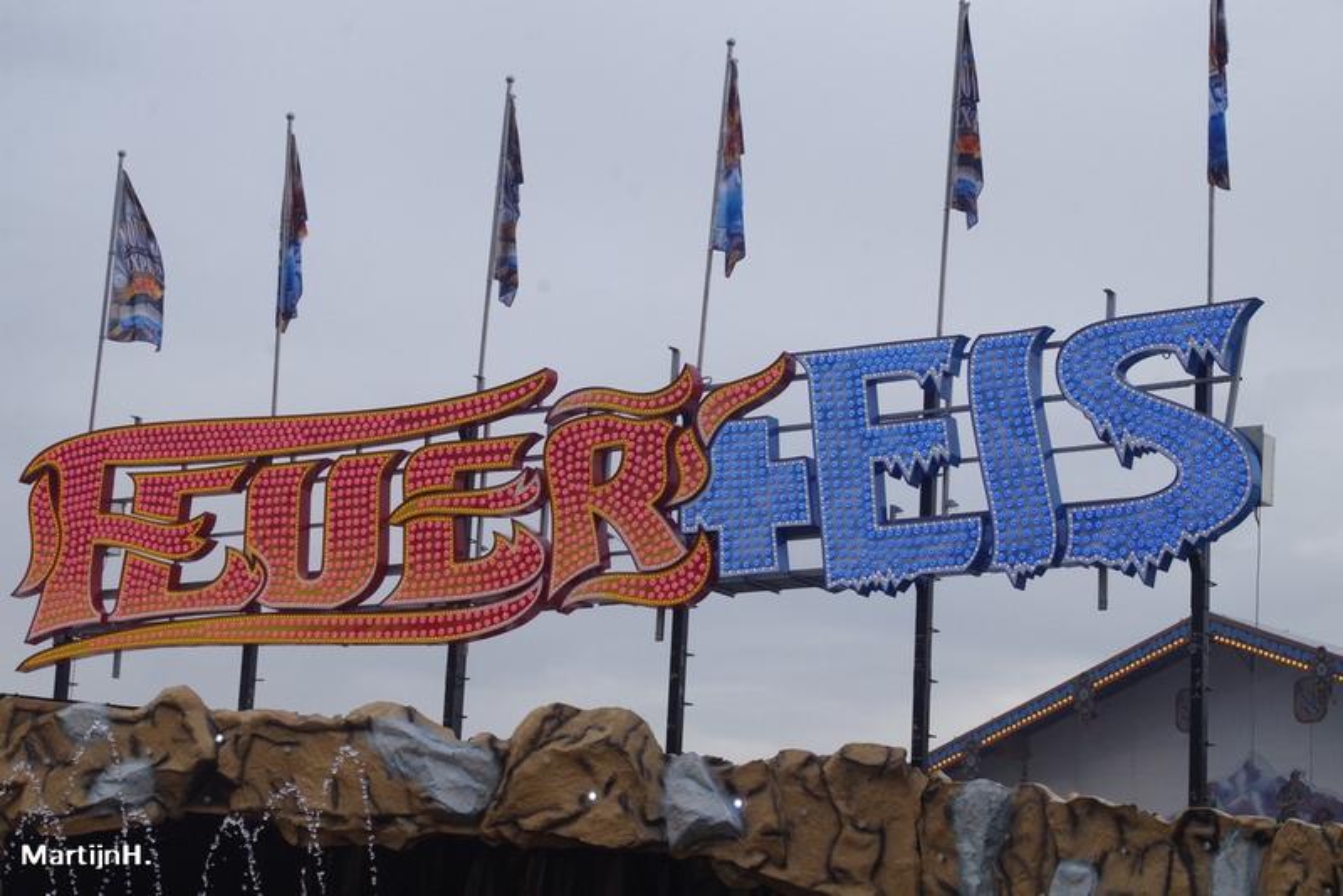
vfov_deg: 14.6
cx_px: 672
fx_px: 3508
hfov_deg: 21.7
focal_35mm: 94
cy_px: 448
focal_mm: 63
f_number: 10
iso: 800
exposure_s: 1/400
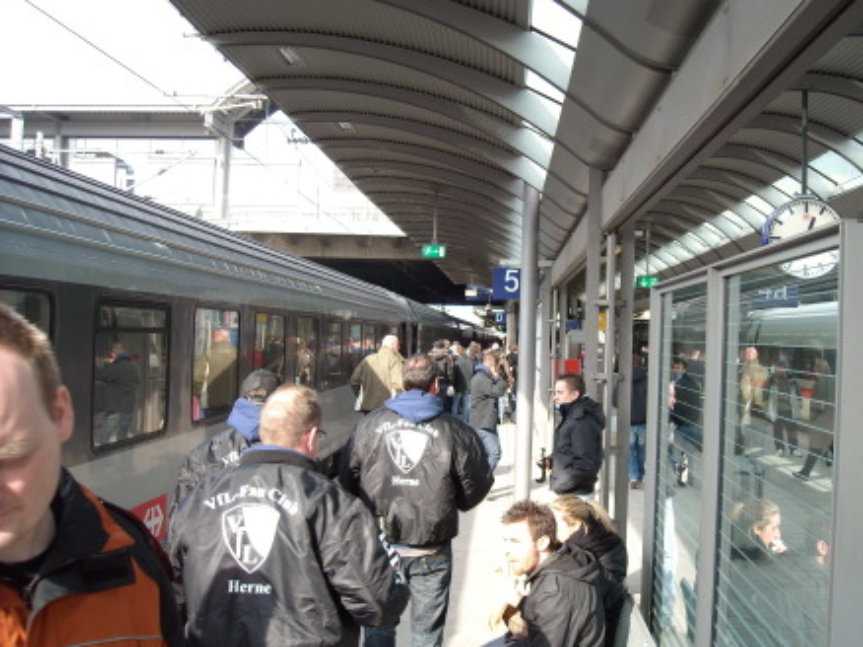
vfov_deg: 35.9
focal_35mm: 40
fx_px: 997
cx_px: 491
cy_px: 326
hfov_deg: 46.7
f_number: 2.8
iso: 64
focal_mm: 5.7
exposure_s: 1/109
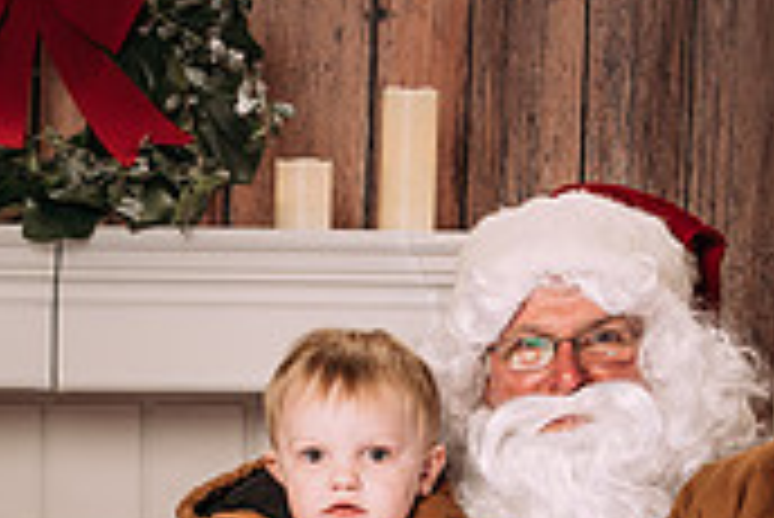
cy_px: 694
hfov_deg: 15.5
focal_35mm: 131
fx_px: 2819
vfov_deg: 10.2
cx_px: 168
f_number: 5.6
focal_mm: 35
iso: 100
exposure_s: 1/100
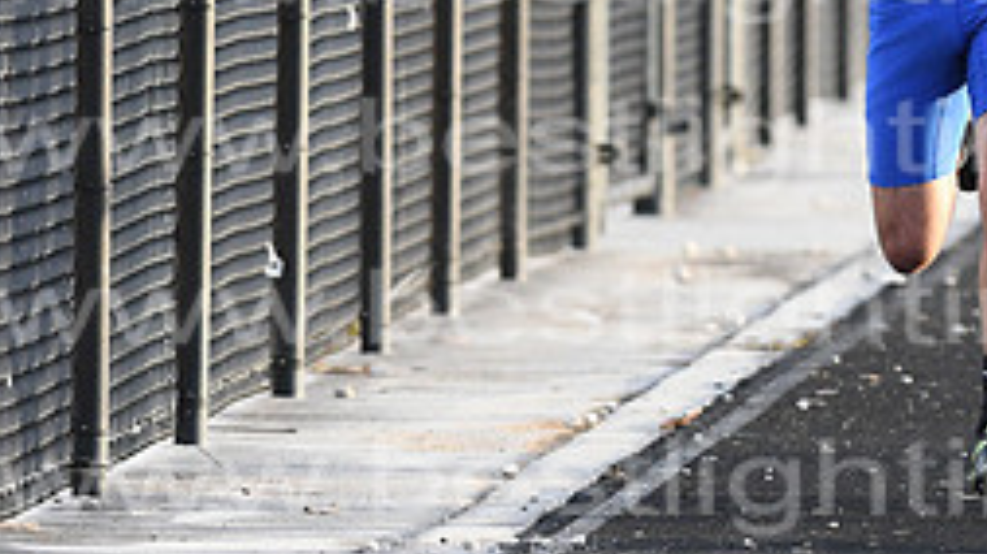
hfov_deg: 2.0
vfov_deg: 1.1
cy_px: 60
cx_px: 878
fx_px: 28276
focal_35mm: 1081
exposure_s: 1/2000
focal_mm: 300
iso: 2000
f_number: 4
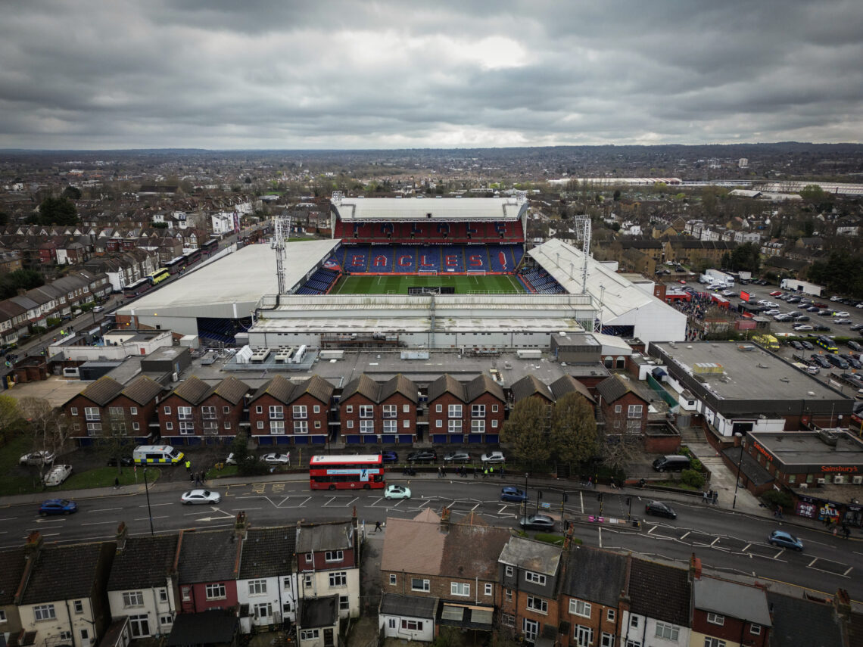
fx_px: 598
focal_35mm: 24
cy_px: 324
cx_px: 432
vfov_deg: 56.8
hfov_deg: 71.6
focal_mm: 6.72
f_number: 1.7
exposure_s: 1/50
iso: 200
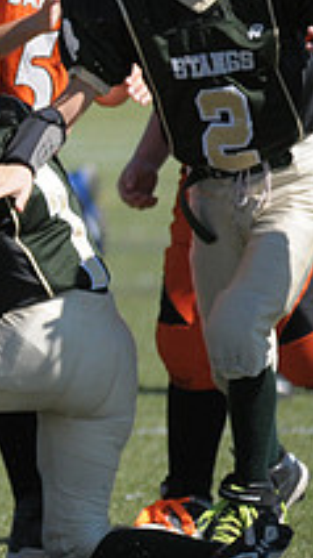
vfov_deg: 1.7
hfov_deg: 0.9
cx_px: -437
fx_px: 19005
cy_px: 228
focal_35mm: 1286
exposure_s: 1/3200
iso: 640
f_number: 4
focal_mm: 300
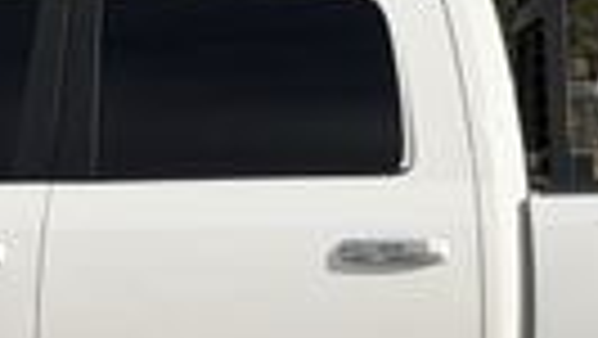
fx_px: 3982
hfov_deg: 8.6
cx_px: 342
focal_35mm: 251
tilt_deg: -1.5
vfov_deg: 4.8
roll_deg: -1.4
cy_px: 86
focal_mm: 6.76
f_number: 1.78
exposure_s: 1/7874
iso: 64
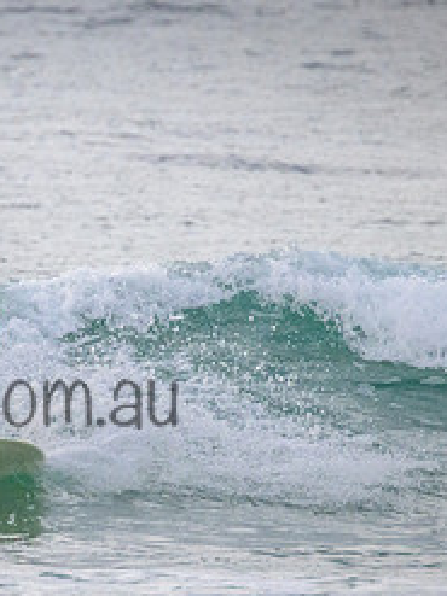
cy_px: 370
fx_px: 31104
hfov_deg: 0.8
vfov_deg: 1.1
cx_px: -77
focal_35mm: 1805
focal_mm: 800
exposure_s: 1/2000
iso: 2500
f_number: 11
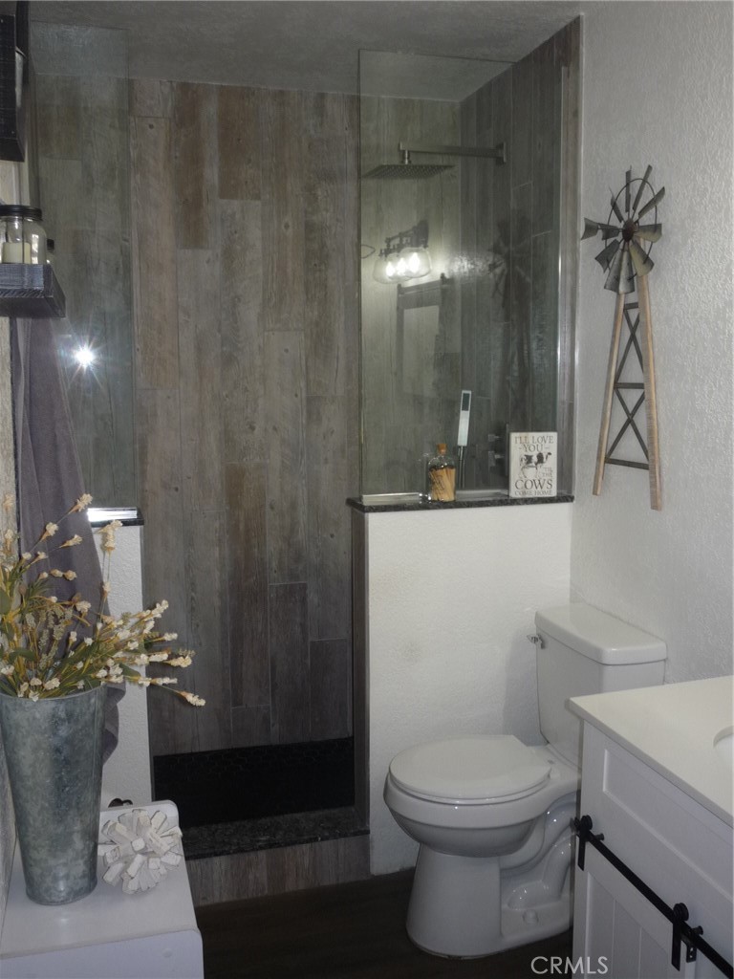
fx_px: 905
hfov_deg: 44.2
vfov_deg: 56.8
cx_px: 367
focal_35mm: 32
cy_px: 490
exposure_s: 1/30
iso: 100
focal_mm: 5.2
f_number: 3.3
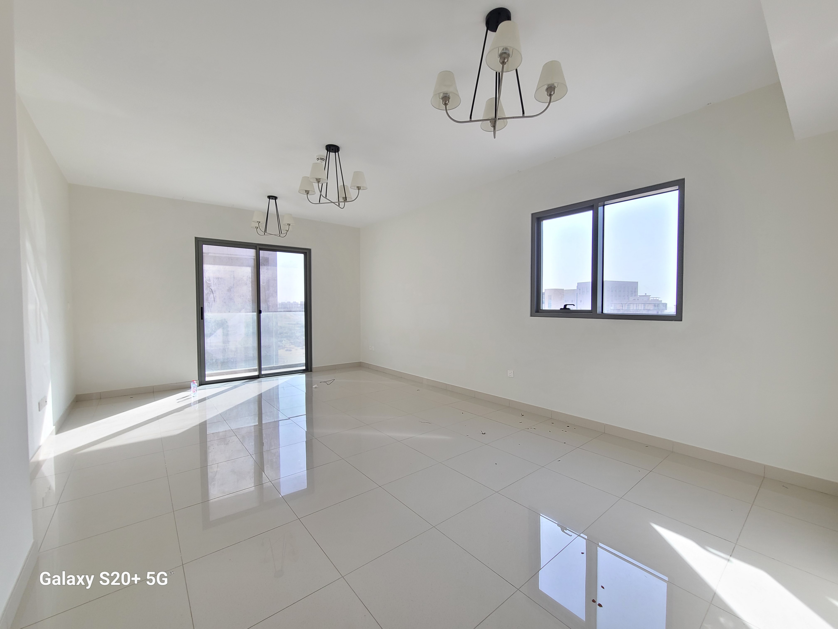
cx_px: 419
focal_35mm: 13
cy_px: 314
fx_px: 315
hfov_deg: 106.2
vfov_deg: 89.9
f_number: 2.2
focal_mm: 2.2
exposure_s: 1/120
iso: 64
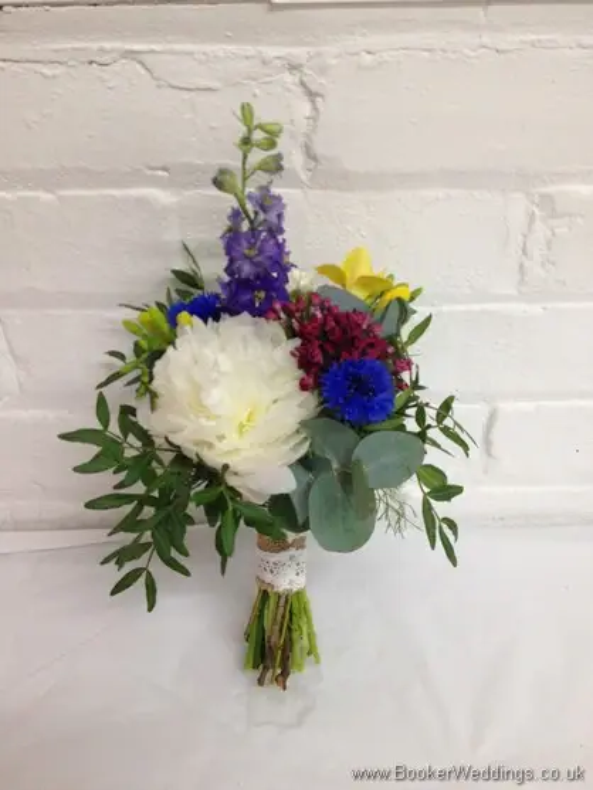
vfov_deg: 52.6
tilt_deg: -31.4
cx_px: 296
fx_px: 799
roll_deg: +0.0
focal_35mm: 35
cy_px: 395
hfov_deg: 40.7
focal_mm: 4.28
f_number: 2.4
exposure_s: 1/20
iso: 64
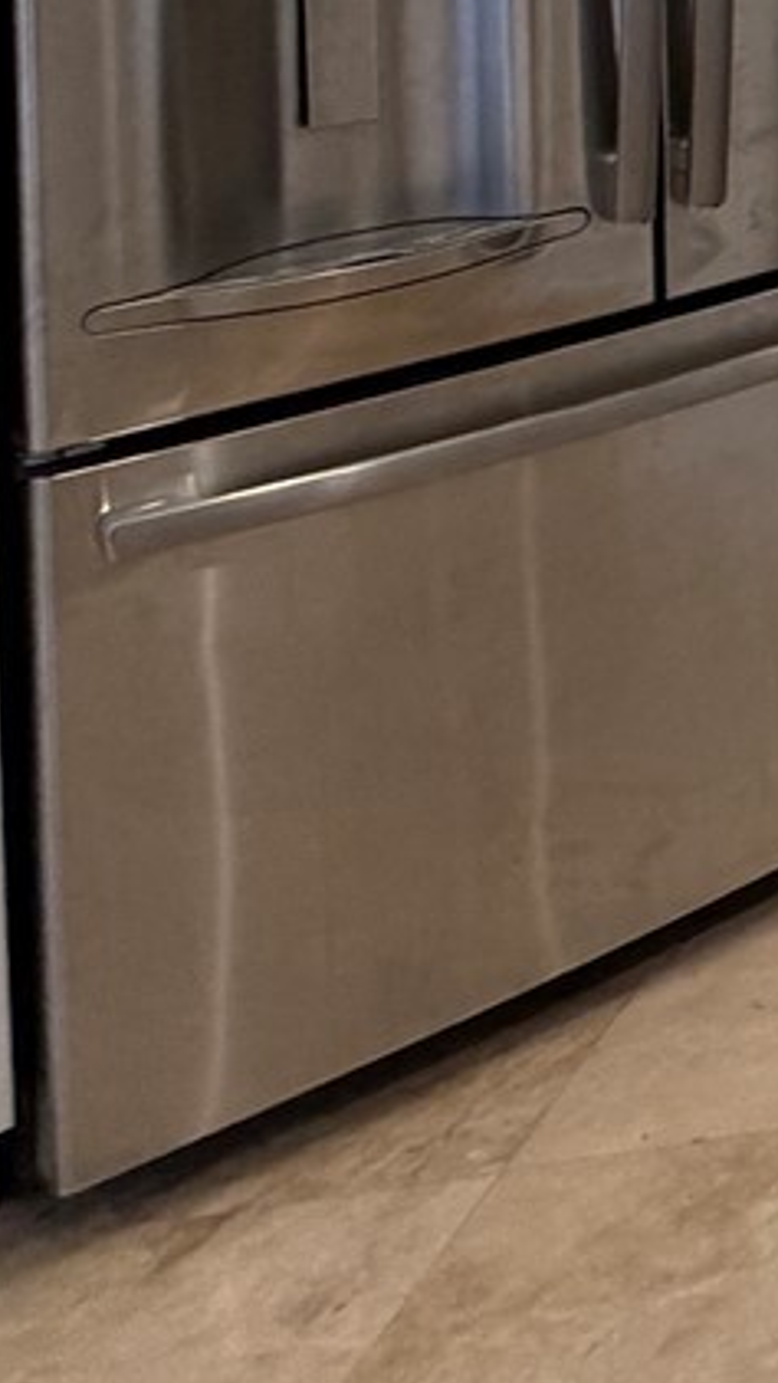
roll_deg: +0.2
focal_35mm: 58
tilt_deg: -1.6
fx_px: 2126
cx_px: 2216
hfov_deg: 12.1
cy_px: -374
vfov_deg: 29.6
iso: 125
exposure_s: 1/120
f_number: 2.2
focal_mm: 2.22
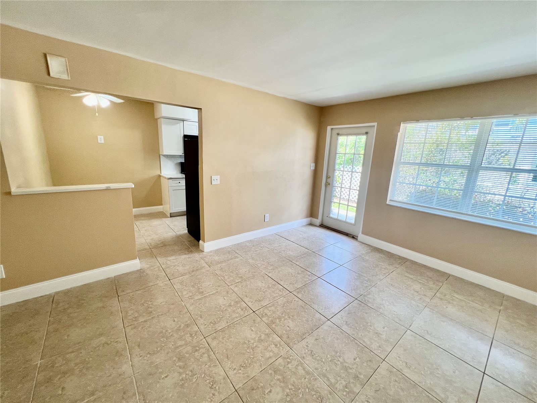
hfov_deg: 106.2
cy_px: 202
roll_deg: -2.4
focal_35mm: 13
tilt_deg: -13.4
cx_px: 268
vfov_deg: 89.9
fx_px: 202
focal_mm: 1.57
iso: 100
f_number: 1.8
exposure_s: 1/120
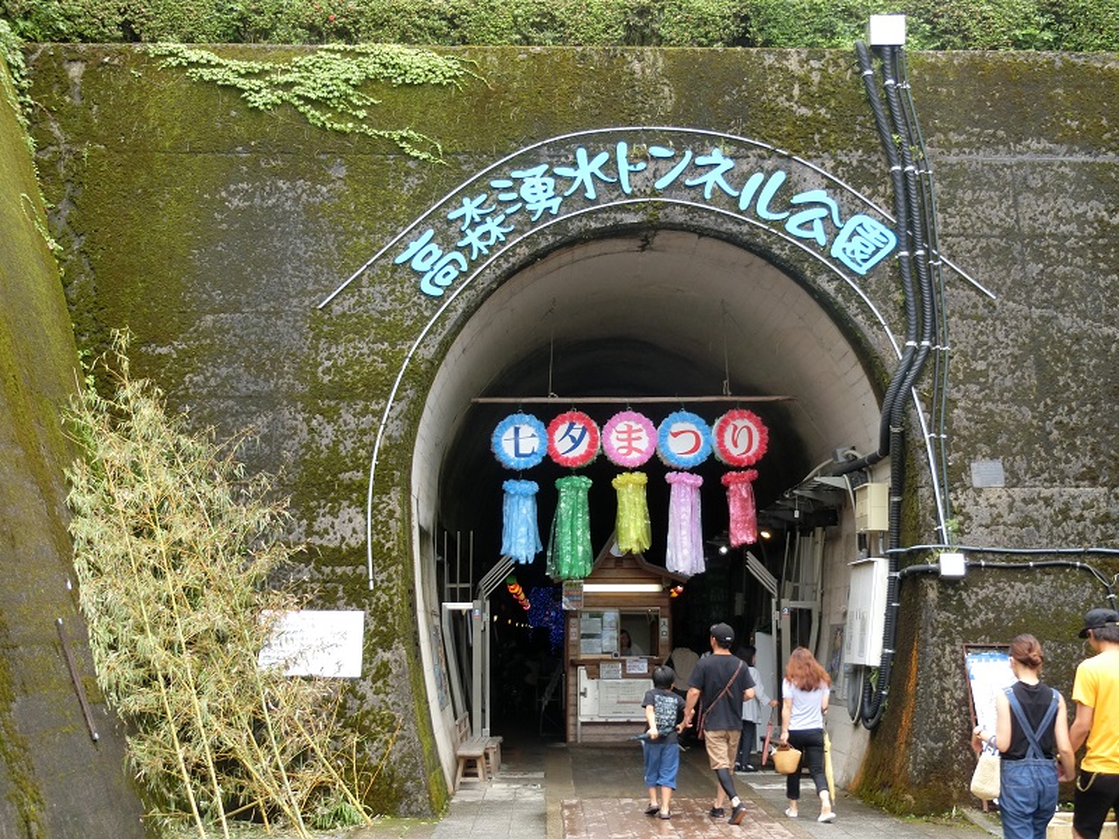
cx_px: 560
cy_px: 420
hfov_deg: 36.8
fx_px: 1681
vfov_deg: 28.0
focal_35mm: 52
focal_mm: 9.3
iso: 125
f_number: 4.7
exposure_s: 1/125
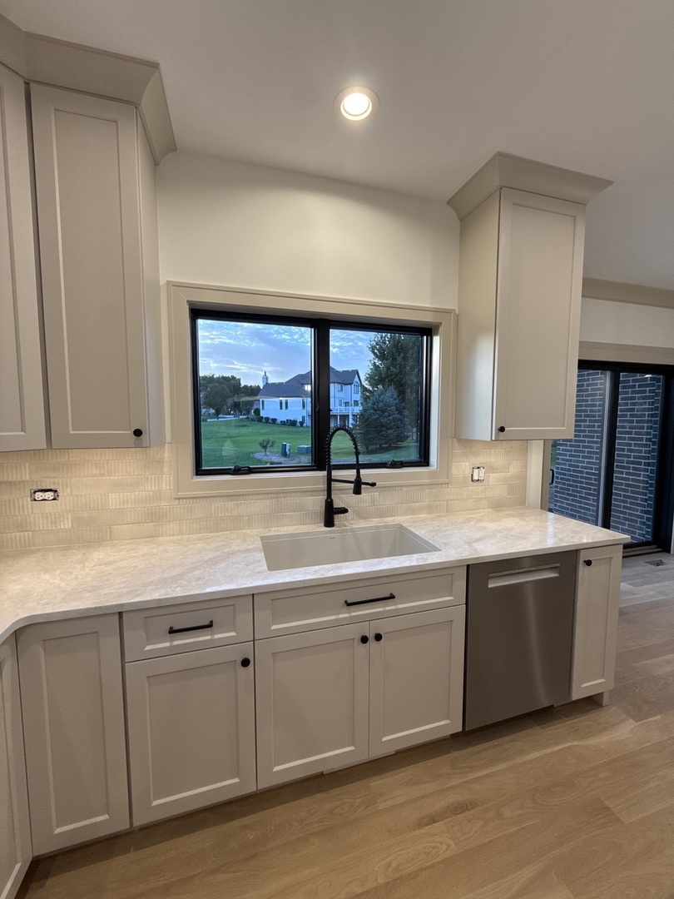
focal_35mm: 14
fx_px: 363
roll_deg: +0.1
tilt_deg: -5.5
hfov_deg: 85.7
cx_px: 337
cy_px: 450
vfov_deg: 102.1
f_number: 2.2
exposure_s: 1/120
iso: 125
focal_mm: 2.22
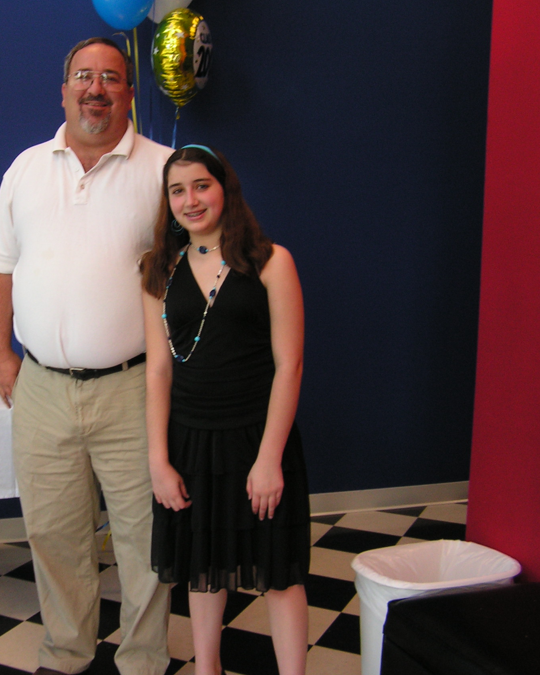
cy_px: 341
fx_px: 999
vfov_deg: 37.3
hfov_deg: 29.6
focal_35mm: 50
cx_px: 119
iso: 80
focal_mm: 6.3
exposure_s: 1/40
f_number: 2.8
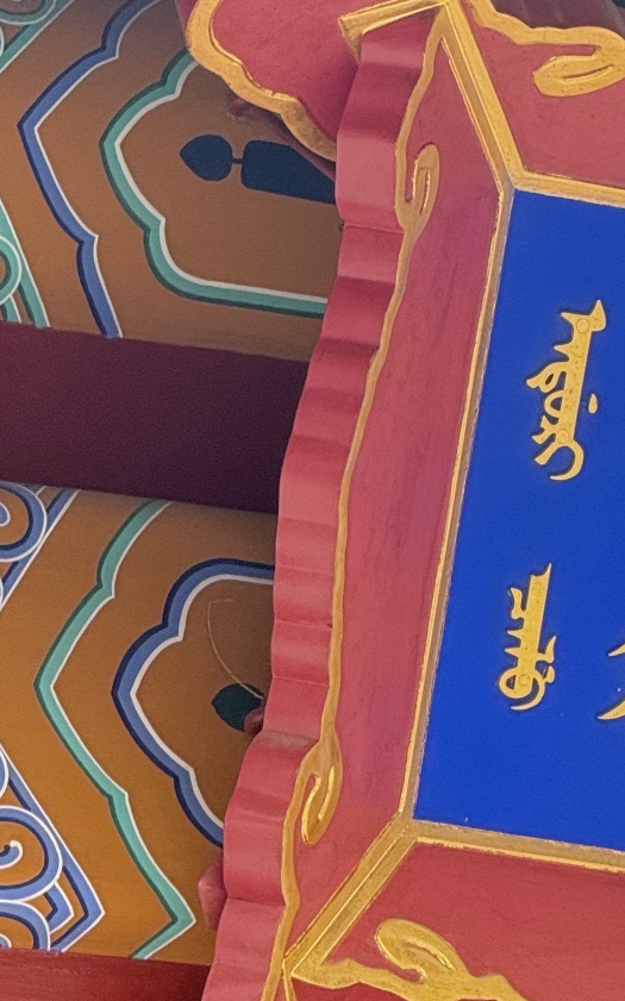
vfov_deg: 6.9
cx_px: 596
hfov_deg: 4.3
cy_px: 226
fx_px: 8319
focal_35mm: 305
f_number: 2.8
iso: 100
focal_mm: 15.66
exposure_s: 1/99
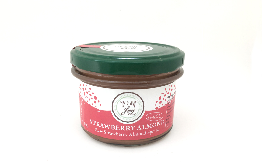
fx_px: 221
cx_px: 131
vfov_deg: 40.4
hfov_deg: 61.2
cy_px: 97
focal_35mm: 31
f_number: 2.2
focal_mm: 4.15
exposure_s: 1/33
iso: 25
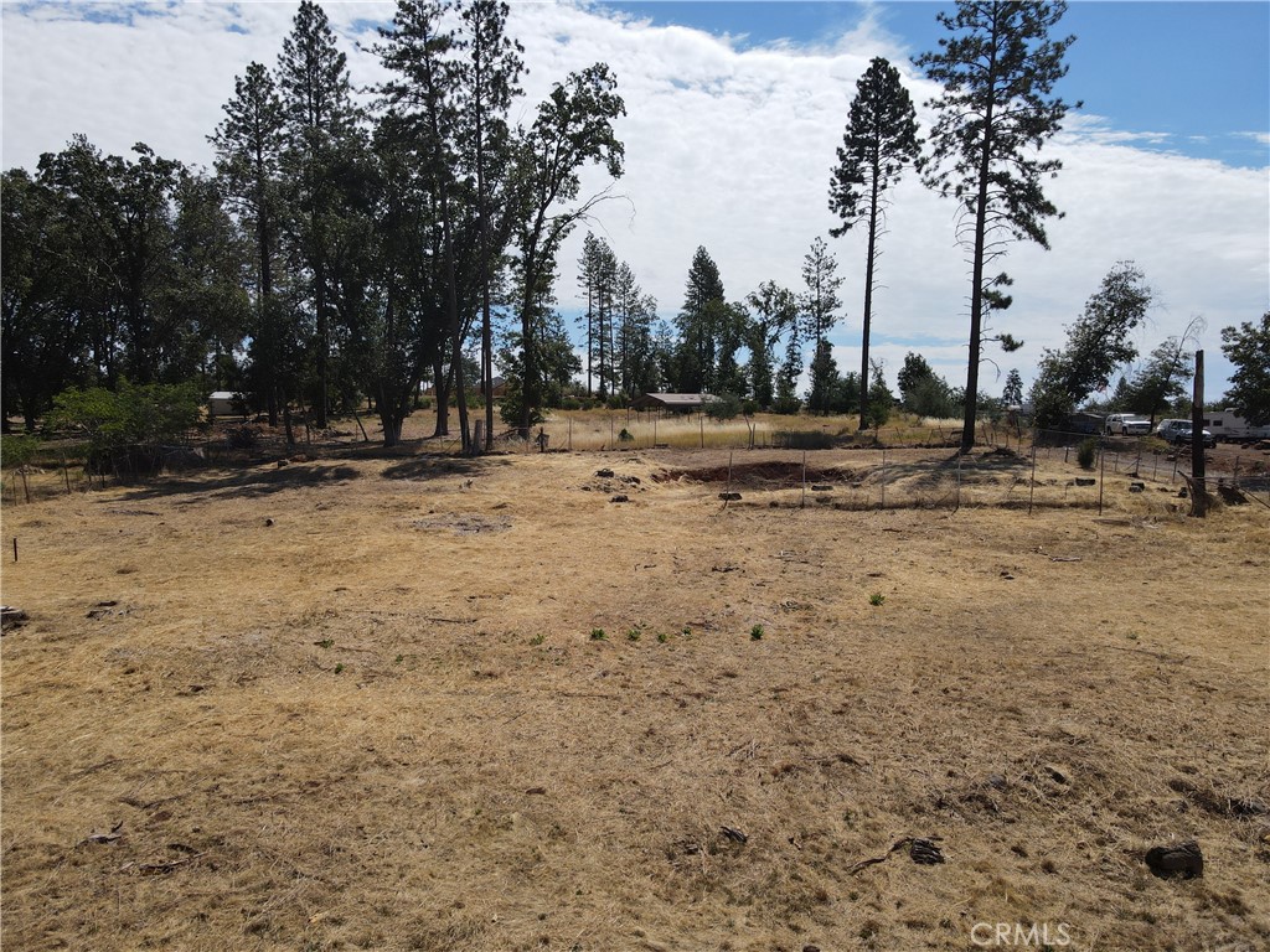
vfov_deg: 56.8
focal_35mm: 24
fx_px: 881
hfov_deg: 71.6
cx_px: 635
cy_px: 476
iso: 100
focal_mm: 4.5
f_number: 2.8
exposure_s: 1/1250
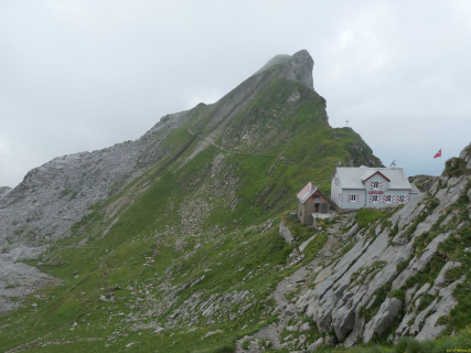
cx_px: 236
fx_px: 326
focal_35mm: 24
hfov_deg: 71.6
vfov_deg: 56.8
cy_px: 176
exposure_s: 1/640
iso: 80
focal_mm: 4.3
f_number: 3.3
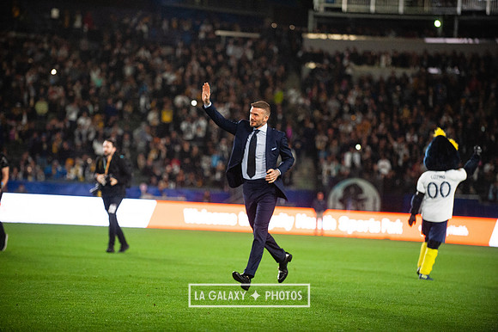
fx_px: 2143
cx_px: 249
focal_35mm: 155
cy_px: 166
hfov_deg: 13.3
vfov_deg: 8.8
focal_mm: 155
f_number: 2.8
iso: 3200
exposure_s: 1/2000
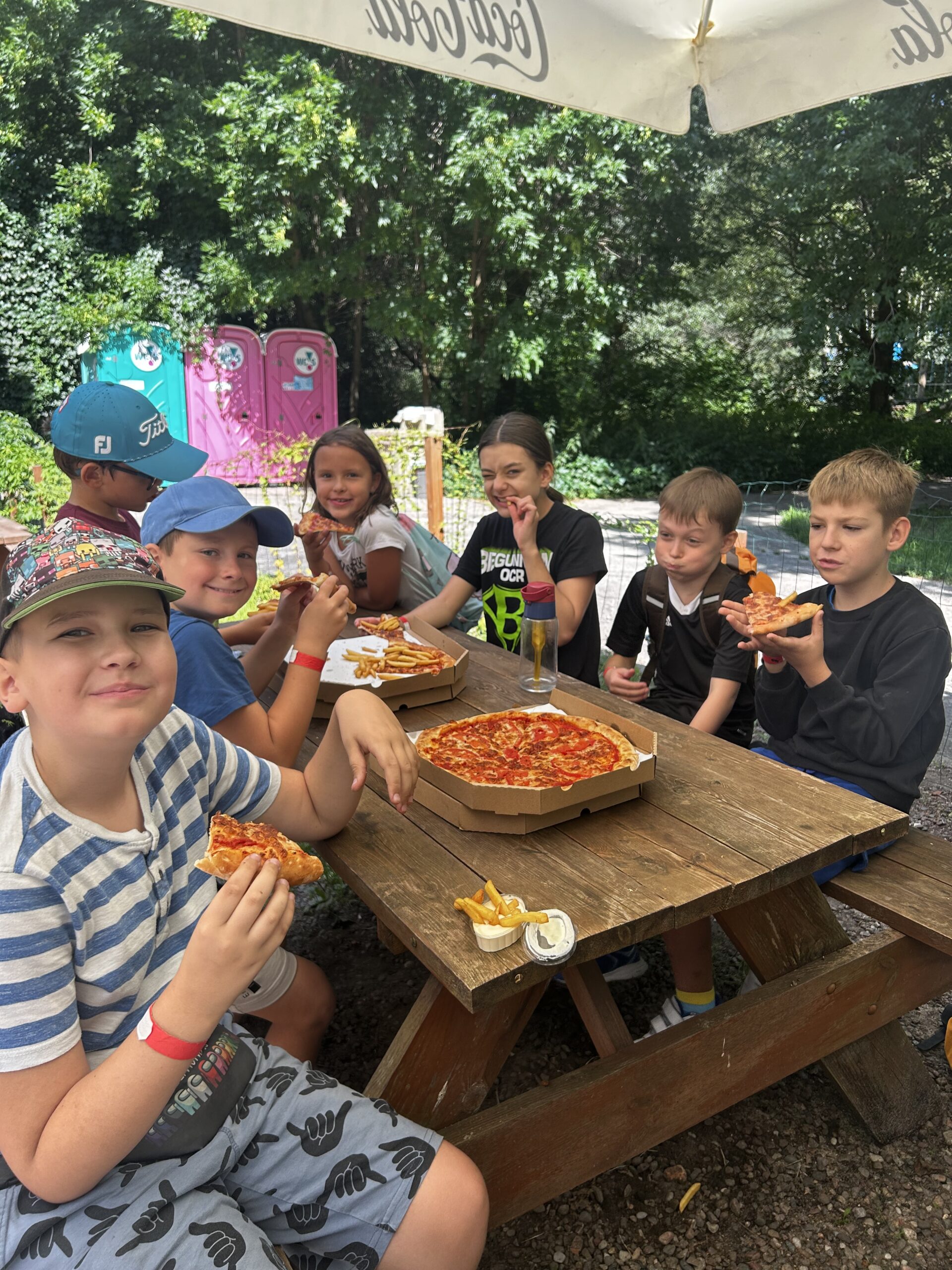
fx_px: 953
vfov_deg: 67.3
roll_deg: -0.3
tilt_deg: -13.9
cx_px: 476
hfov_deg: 53.1
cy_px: 635
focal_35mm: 26
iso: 50
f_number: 1.5
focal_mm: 5.7
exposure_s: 1/588
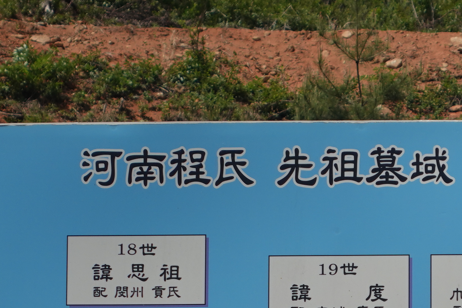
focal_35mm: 190
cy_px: 371
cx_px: 342
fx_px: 2438
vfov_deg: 7.2
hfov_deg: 10.8
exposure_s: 1/500
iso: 125
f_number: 4
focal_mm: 25.42
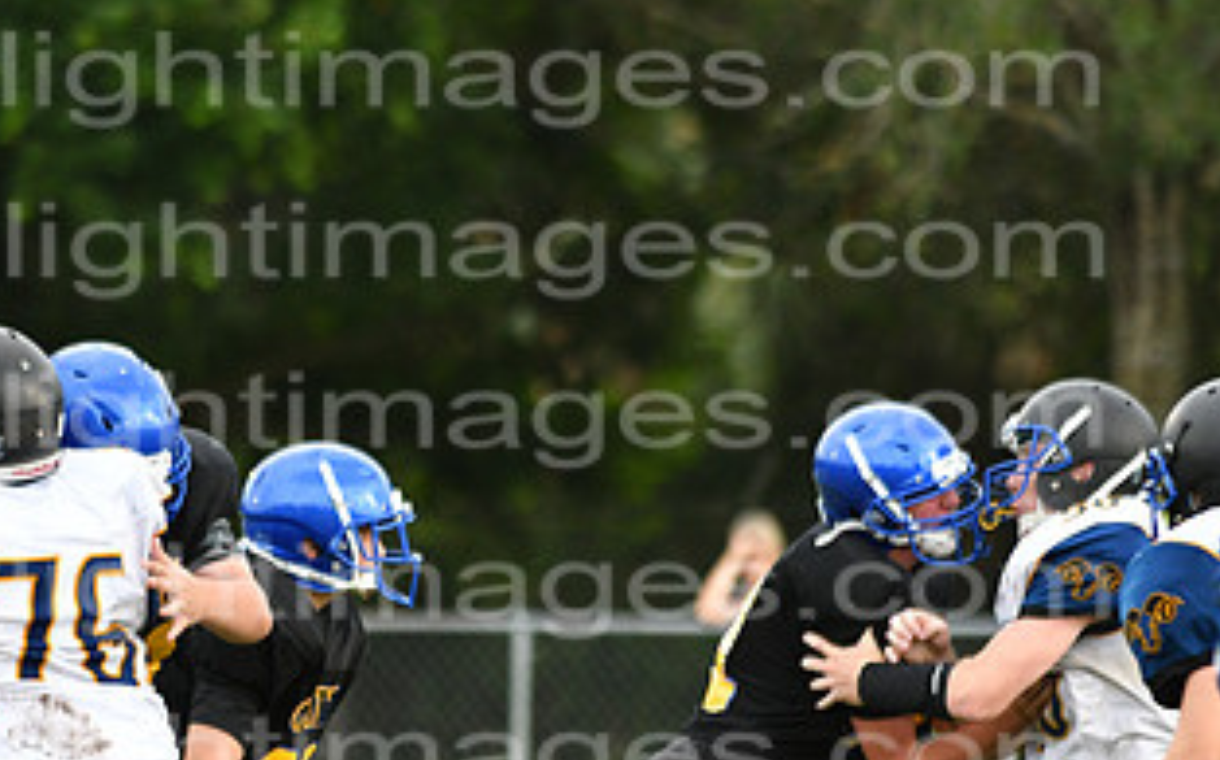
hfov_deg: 5.3
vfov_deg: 3.3
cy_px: 676
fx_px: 13188
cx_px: 234
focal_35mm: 397
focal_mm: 140
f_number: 3.5
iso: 800
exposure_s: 1/2000
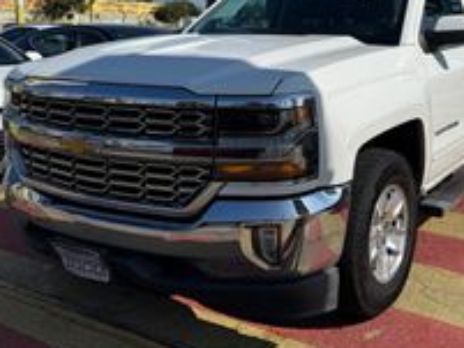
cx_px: 330
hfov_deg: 42.9
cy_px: 99
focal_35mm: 43
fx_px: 577
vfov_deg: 33.1
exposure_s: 1/7937
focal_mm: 6.76
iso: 80
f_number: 1.78
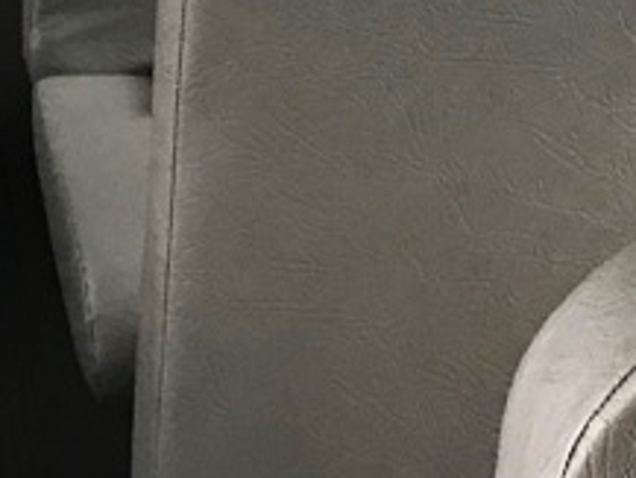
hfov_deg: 14.7
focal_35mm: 132
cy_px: -595
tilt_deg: -15.3
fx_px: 2427
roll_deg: +0.7
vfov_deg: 10.1
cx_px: 18
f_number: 1.8
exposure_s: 1/30
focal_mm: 3.99
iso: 25
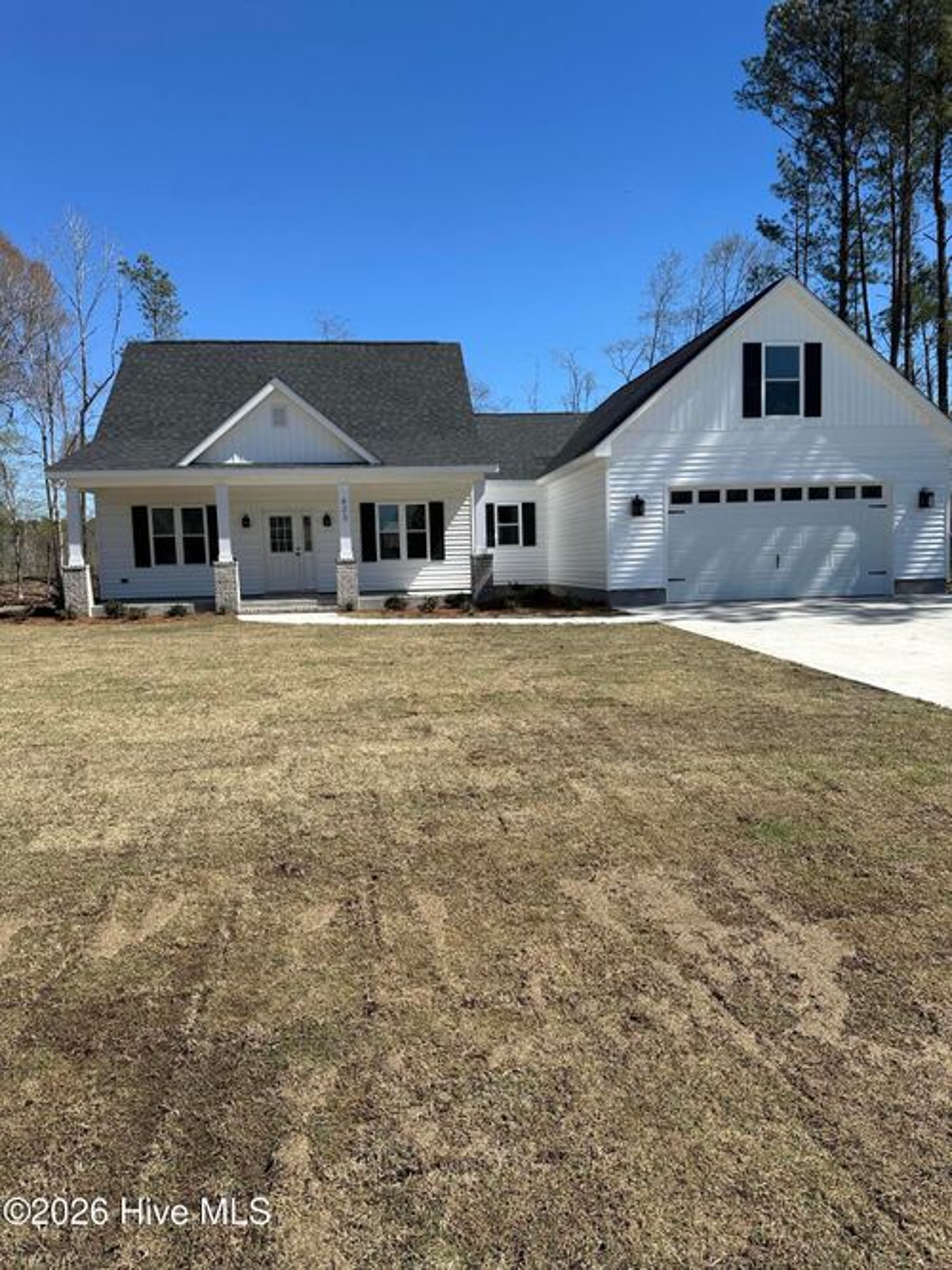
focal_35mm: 24
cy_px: 635
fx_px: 880
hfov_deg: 56.8
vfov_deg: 71.6
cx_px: 476
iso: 80
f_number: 1.78
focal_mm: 6.86
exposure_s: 1/4762
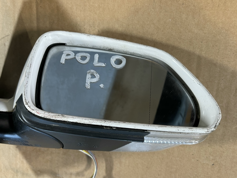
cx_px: 118
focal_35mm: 26
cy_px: 89
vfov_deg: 53.1
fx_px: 178
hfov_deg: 67.3
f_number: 1.6
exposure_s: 1/50
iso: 80
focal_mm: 5.1
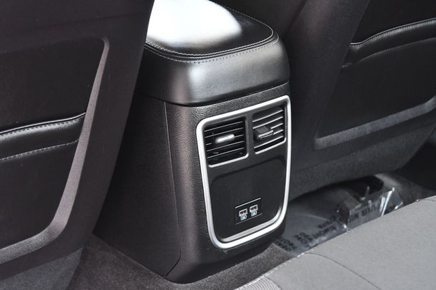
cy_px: 145
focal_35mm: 82
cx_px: 218
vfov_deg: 16.6
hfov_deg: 24.8
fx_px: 993
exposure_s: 1/125
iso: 3200
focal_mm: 55
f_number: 5.6
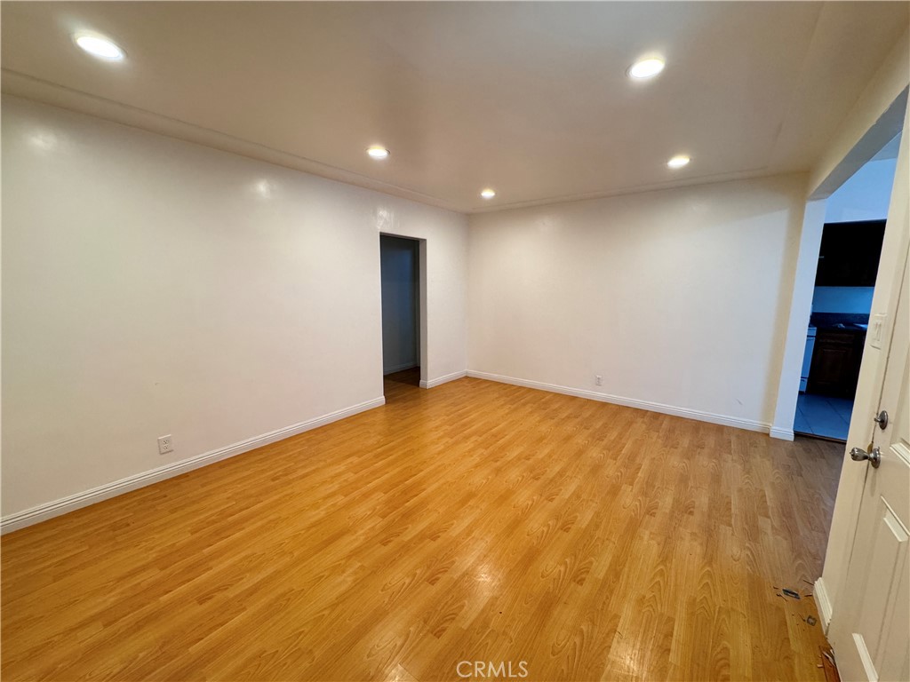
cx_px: 455
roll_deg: -0.3
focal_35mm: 14
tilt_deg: -9.7
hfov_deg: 102.1
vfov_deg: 85.7
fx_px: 368
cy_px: 341
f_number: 2.2
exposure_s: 1/120
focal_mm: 2.22
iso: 250
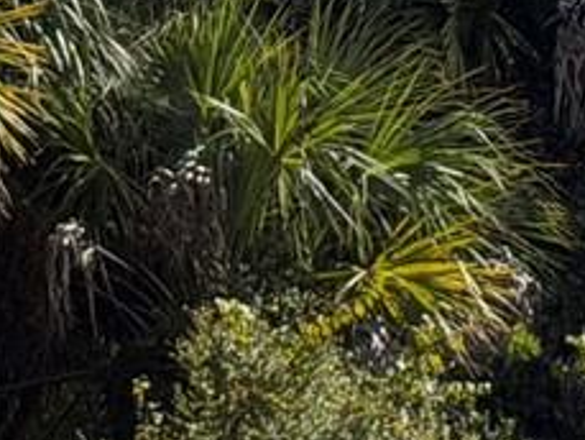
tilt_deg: +5.8
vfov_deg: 4.4
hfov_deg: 5.9
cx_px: 598
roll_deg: +1.1
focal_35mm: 335
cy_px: -179
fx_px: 5664
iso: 64
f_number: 1.78
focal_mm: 6.76
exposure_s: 1/5587
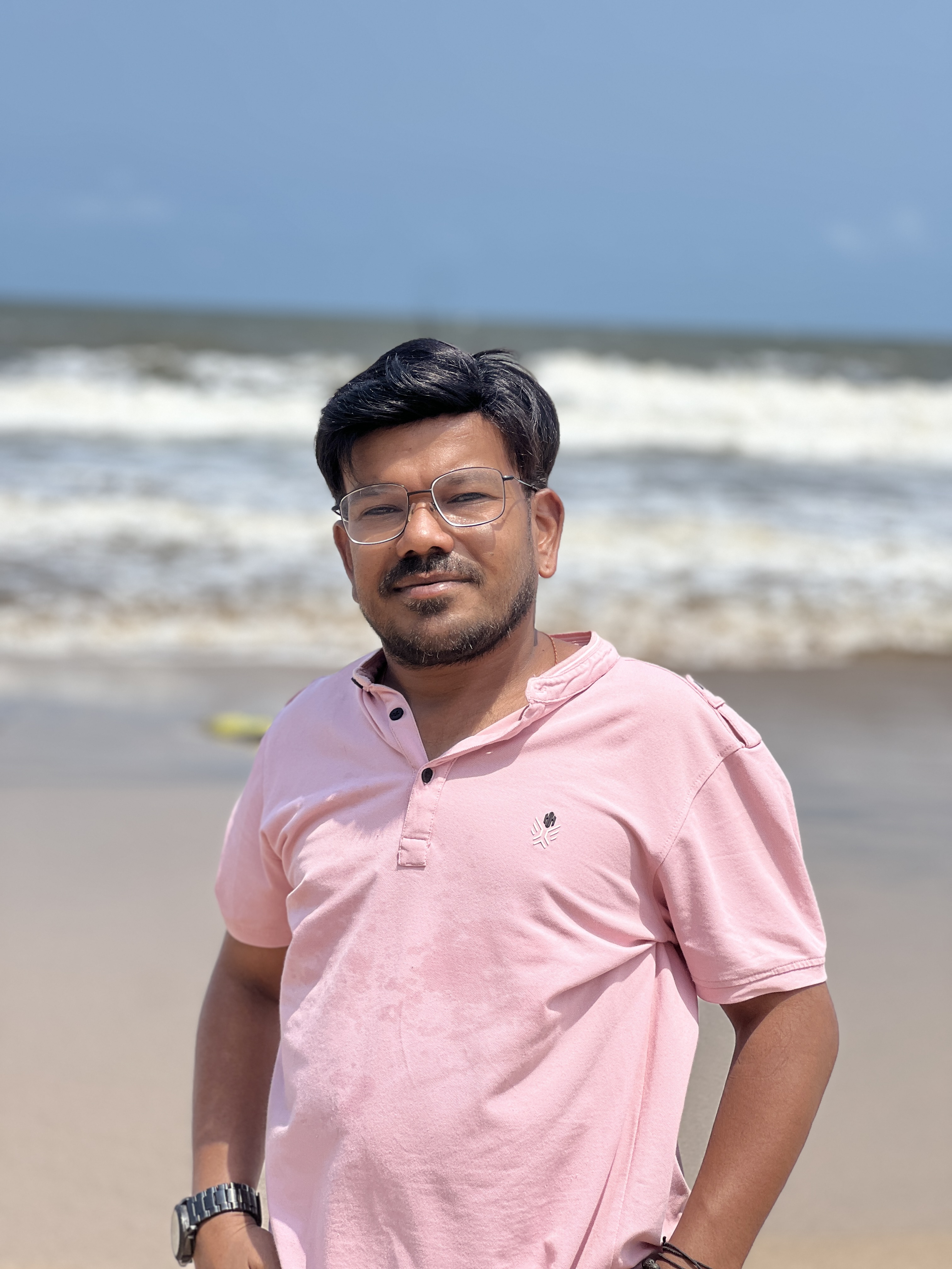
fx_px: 2824
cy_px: 634
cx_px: 476
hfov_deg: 19.1
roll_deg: -3.0
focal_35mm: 77
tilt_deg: -6.0
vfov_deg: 25.3
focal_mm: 9
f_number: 2.8
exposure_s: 1/943
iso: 32
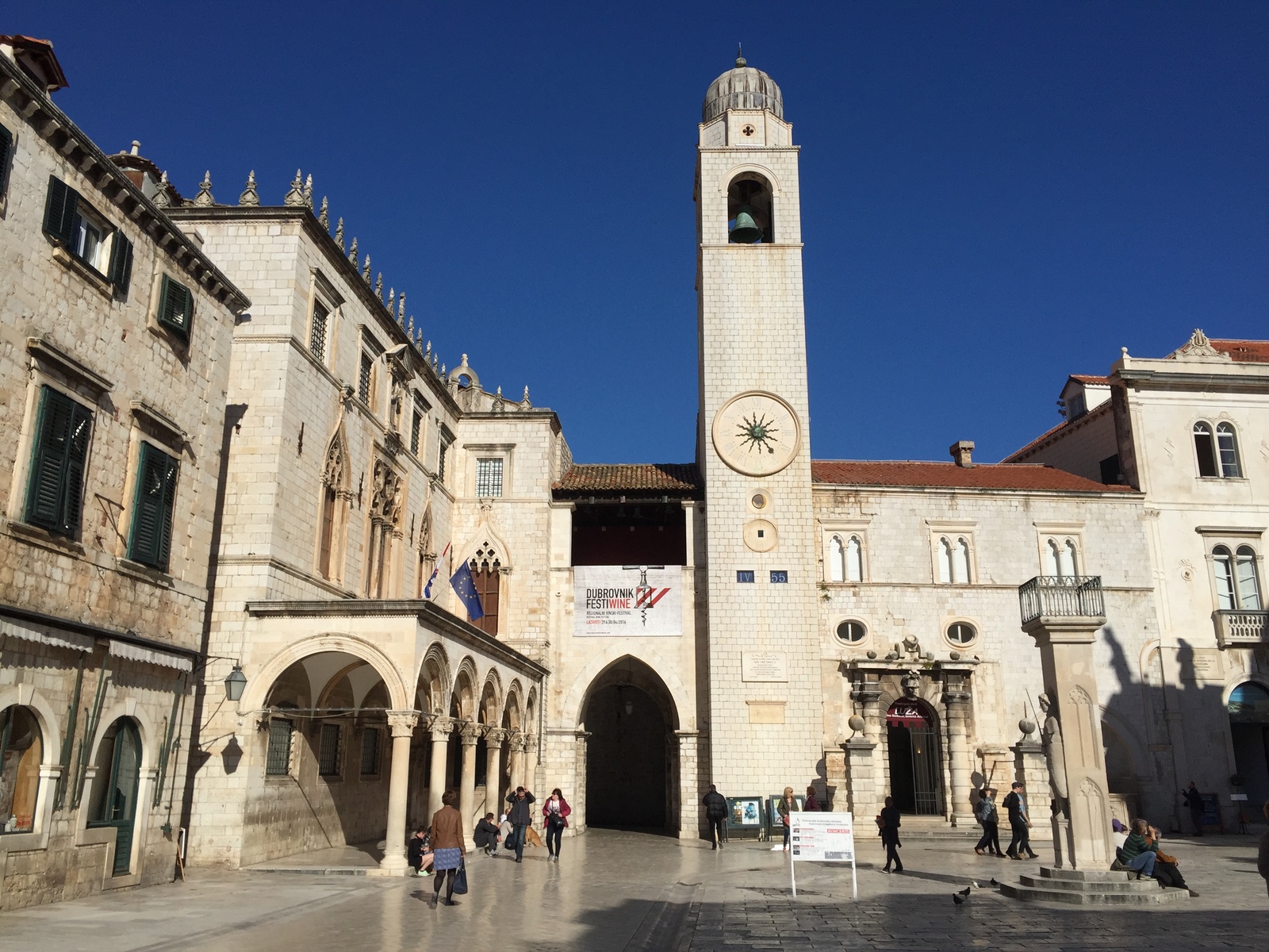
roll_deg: -0.8
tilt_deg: +15.8
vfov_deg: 48.2
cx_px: 634
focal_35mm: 29
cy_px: 476
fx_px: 1063
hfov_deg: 61.7
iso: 32
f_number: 2.2
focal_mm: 4.15
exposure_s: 1/4950
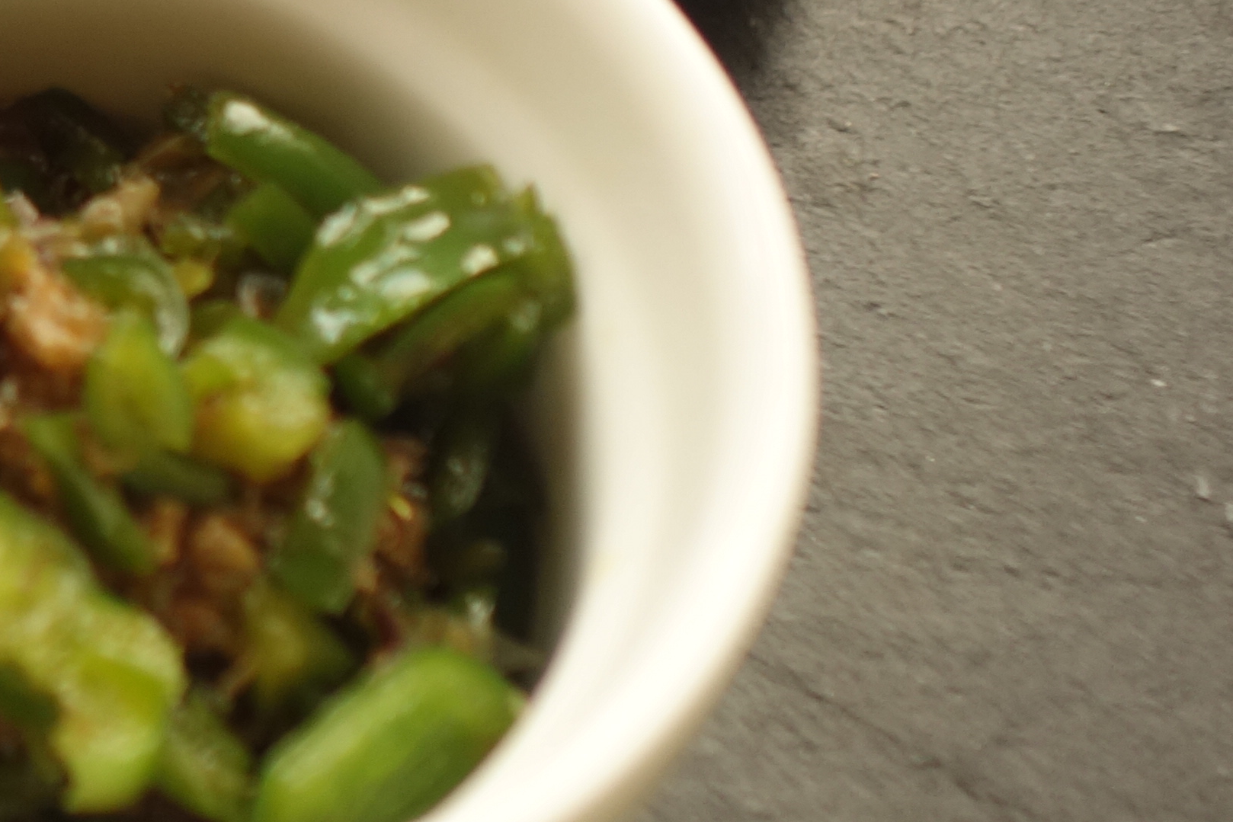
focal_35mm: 142
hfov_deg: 13.9
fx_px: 4864
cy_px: -130
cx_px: -355
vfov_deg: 9.5
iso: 125
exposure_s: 1/50
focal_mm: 15.45
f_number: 3.2
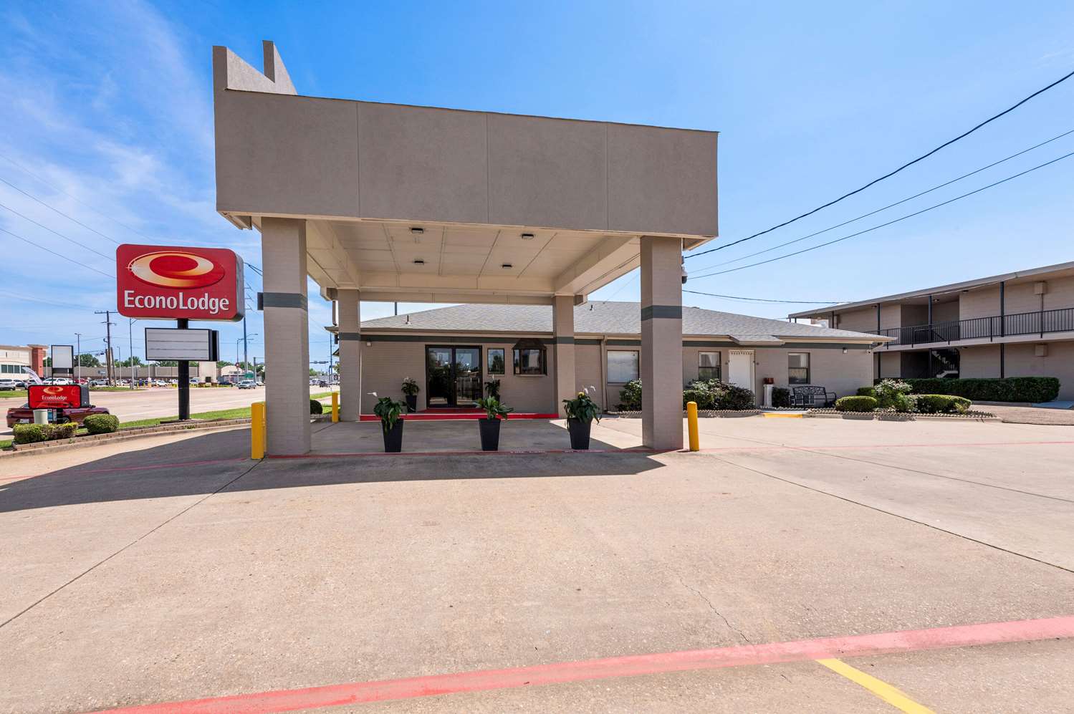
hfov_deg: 90.0
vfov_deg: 67.3
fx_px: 537
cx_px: 537
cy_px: 357
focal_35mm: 18
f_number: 10
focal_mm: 18
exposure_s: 1/400
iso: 400
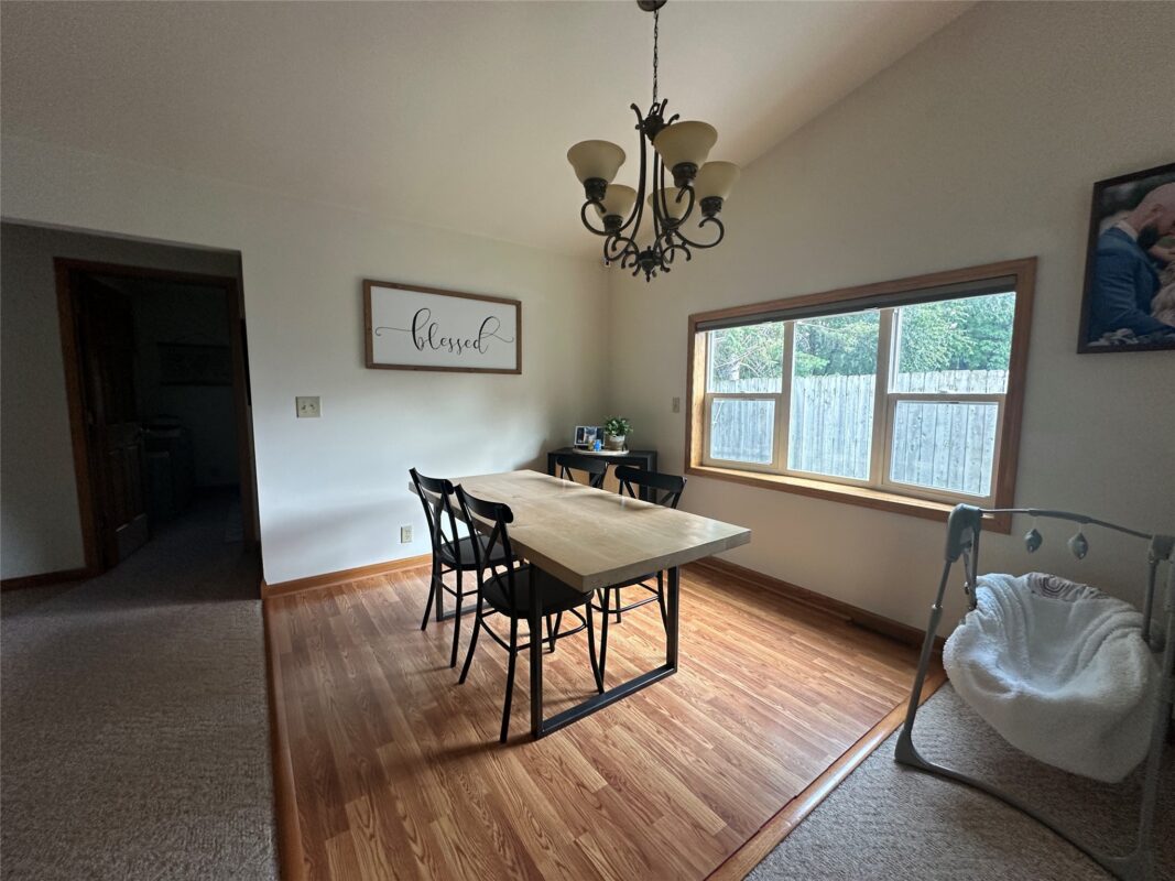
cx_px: 588
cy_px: 440
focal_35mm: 14
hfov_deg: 102.1
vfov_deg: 85.7
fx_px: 475
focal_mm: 2.22
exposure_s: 1/99
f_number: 2.2
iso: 200
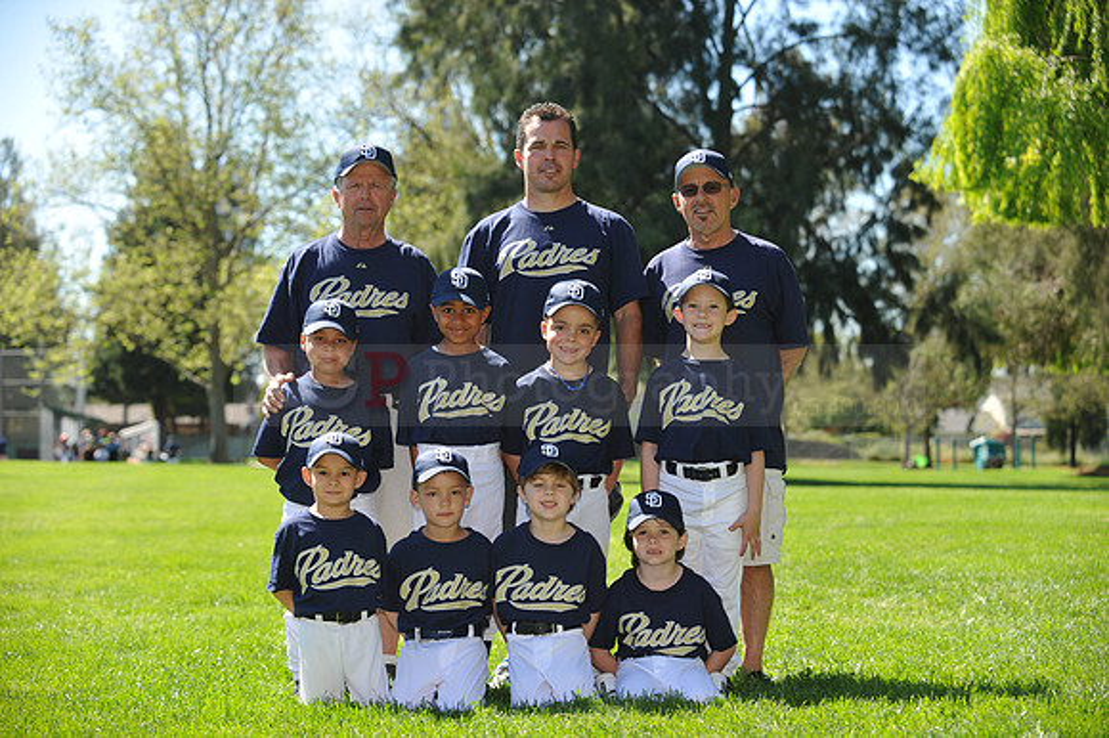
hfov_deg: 25.4
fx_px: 2463
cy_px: 369
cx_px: 554
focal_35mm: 80
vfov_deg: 17.0
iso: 200
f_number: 4.5
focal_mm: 80
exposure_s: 1/640
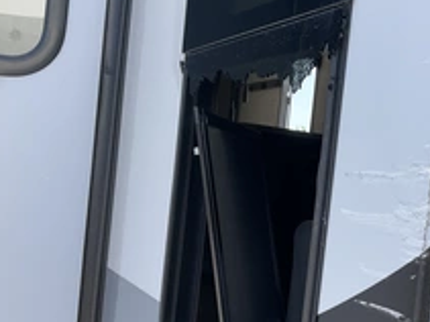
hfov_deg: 33.8
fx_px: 683
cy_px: 208
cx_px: 351
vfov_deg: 26.4
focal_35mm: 55
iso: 25
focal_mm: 3
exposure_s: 1/397
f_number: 1.8
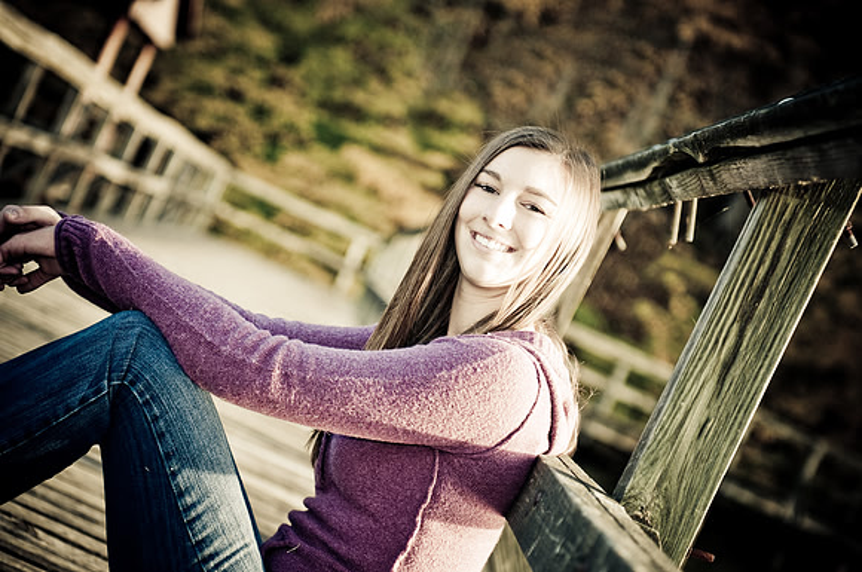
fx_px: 2511
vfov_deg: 13.0
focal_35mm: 105
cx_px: 431
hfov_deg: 19.5
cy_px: 286
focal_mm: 70
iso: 100
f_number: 2.8
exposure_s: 1/160
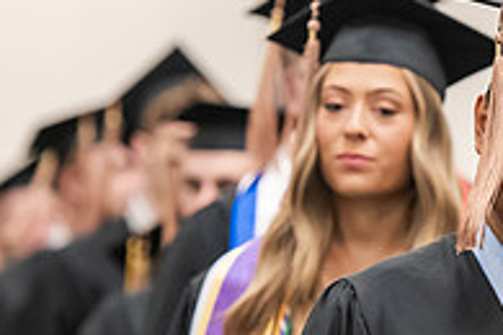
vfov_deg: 3.4
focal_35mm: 402
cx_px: 549
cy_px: 225
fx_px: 5616
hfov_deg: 5.1
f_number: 3.2
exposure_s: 1/200
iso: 2500
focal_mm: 135
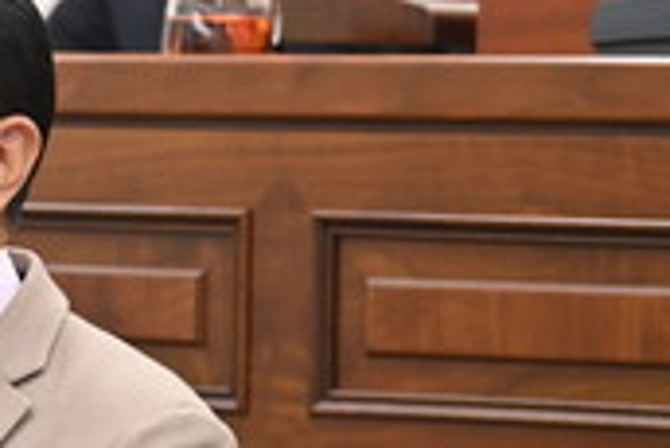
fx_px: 9071
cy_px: 206
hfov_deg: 4.2
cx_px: -475
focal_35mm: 487
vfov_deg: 2.8
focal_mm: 140
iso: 800
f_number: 3.5
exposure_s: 1/100
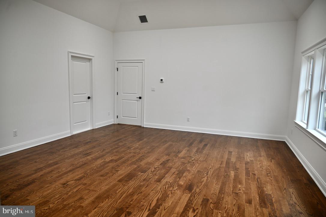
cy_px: 108
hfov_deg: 73.8
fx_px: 217
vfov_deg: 53.1
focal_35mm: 24
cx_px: 163
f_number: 4
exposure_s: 1/15
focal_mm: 24
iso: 125
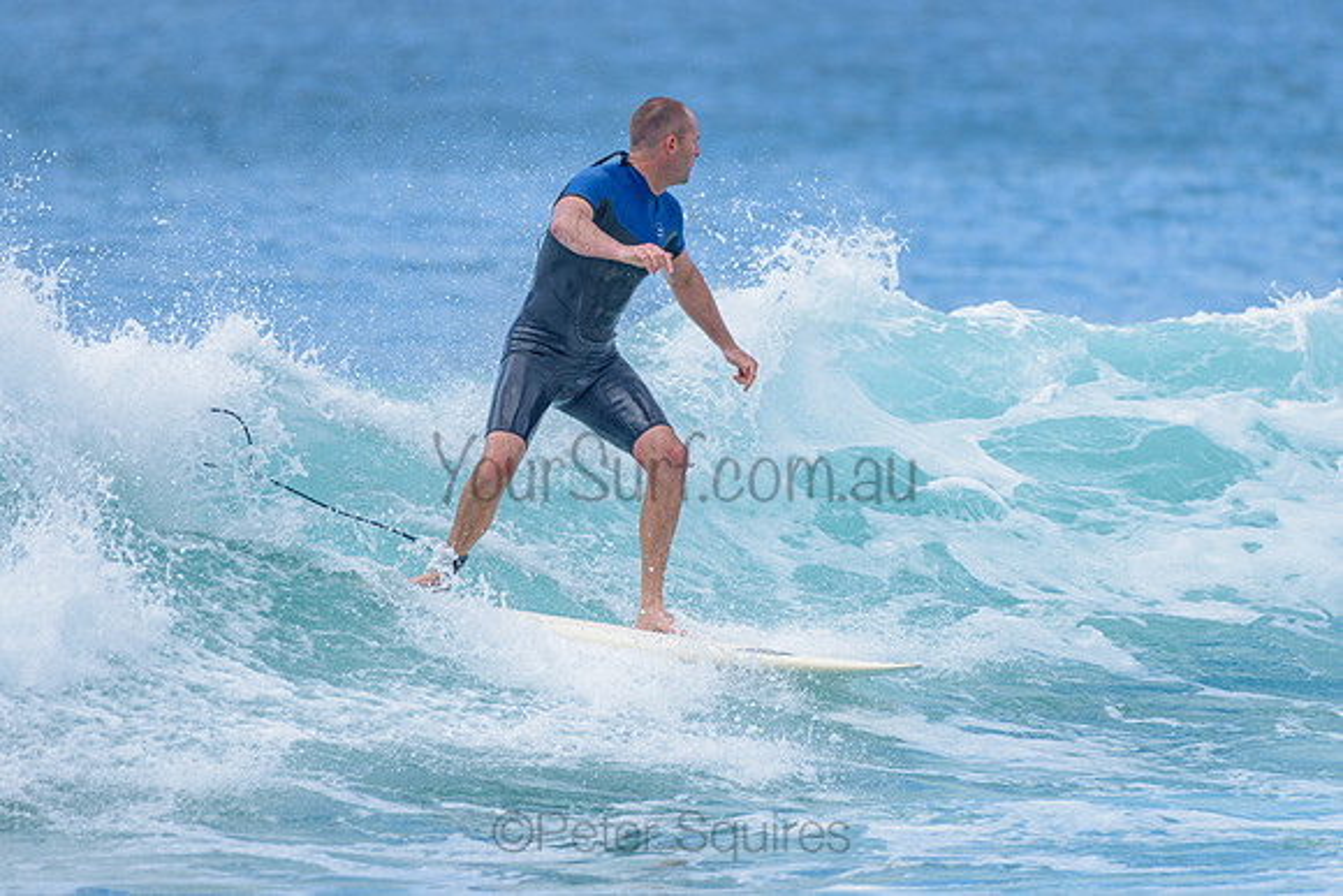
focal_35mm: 613
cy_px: 346
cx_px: 635
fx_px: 22885
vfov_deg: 2.2
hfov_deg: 3.4
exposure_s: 1/2000
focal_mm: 500
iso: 500
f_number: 5.6
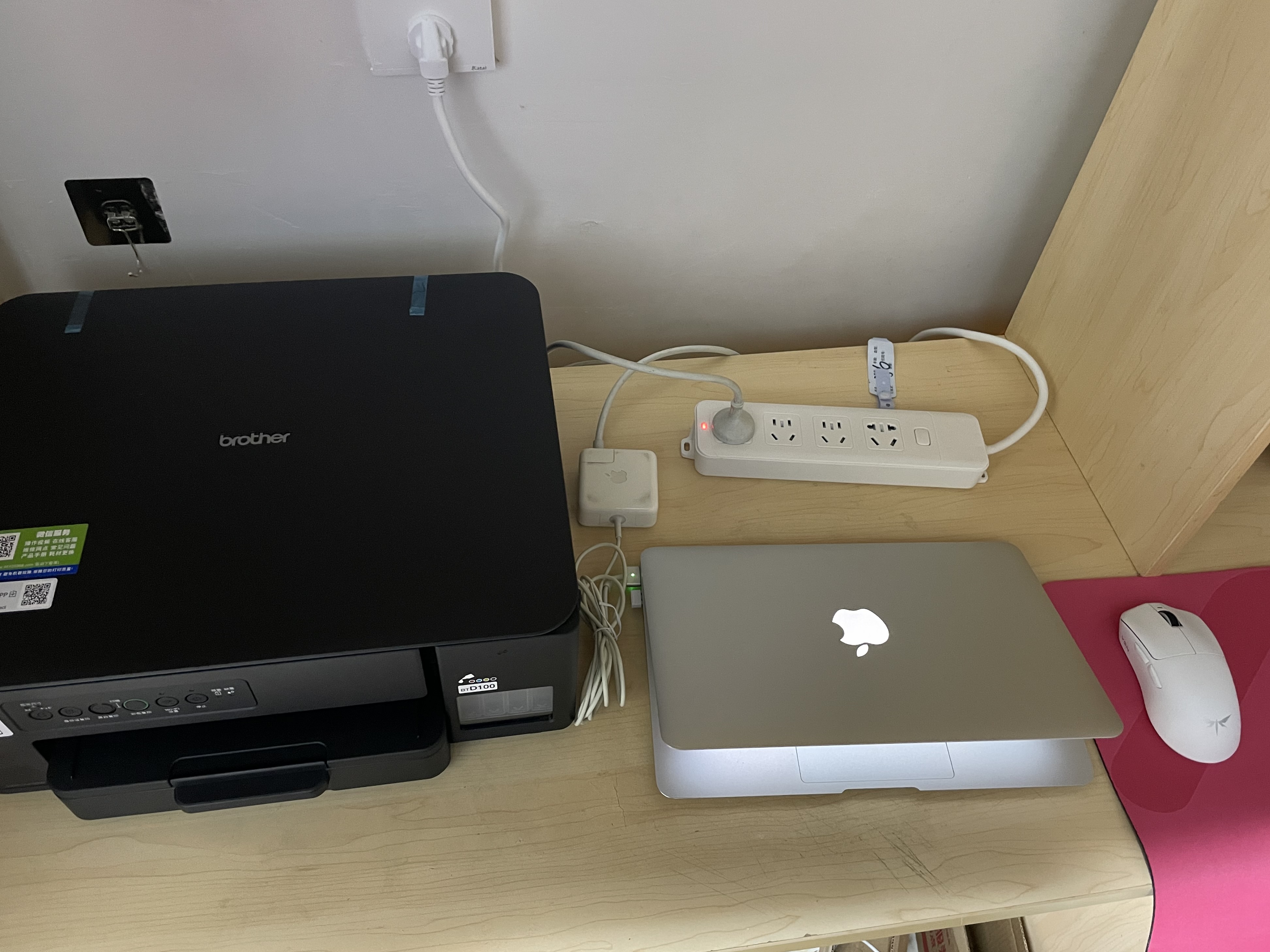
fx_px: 991
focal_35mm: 27
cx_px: 617
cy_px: 463
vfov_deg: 51.3
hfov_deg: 65.3
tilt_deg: -49.9
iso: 640
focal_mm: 4.2
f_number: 1.6
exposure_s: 1/30
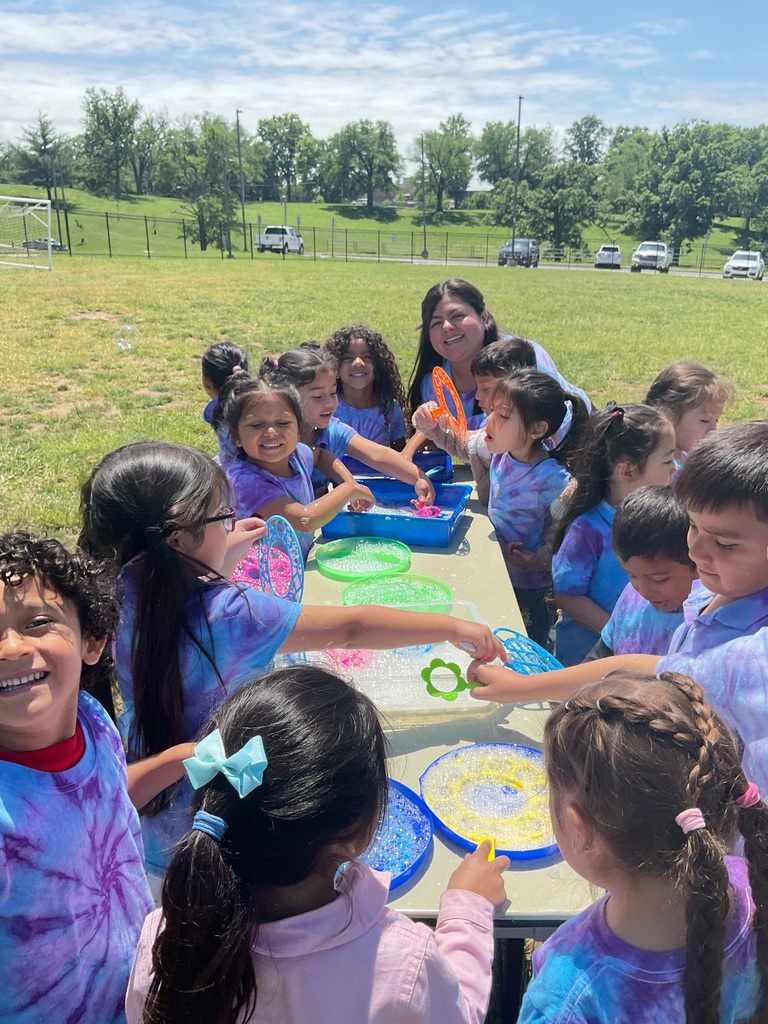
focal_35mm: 29
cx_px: 384
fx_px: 858
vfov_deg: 61.7
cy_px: 512
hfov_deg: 48.2
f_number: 1.8
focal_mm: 3
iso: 16
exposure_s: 1/1412
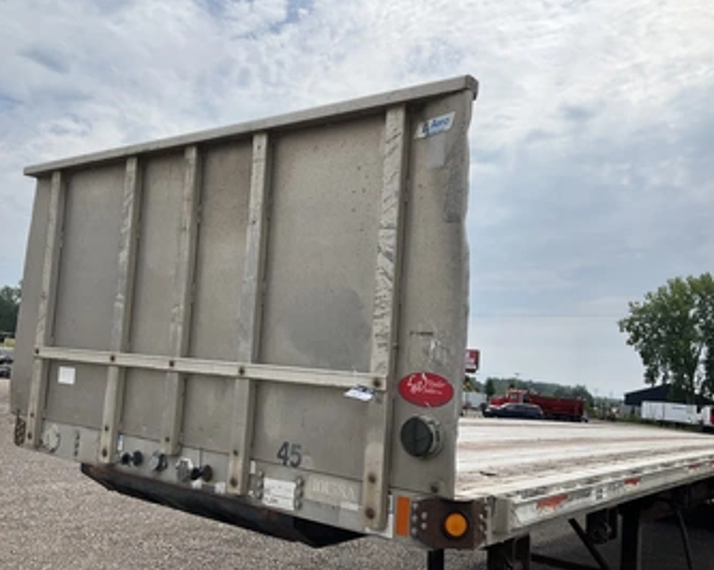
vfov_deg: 43.3
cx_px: 332
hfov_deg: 52.8
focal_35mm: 34
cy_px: 300
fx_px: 718
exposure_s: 1/2227
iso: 25
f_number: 1.8
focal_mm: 3
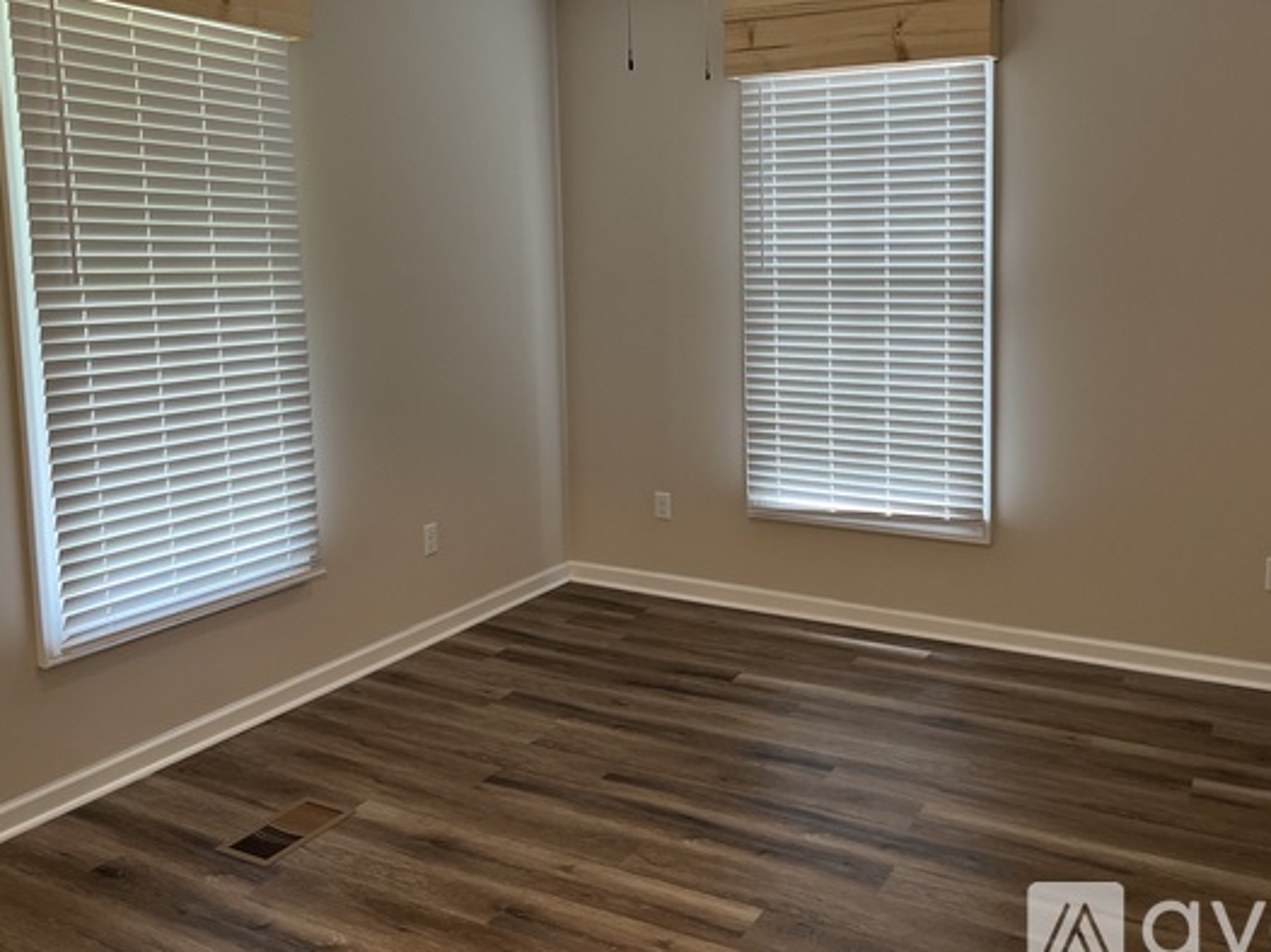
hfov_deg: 55.4
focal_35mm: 33
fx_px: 1211
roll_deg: +2.1
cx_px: 613
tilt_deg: -6.8
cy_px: 375
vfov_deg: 42.7
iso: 80
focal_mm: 5.1
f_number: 1.6
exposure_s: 1/60
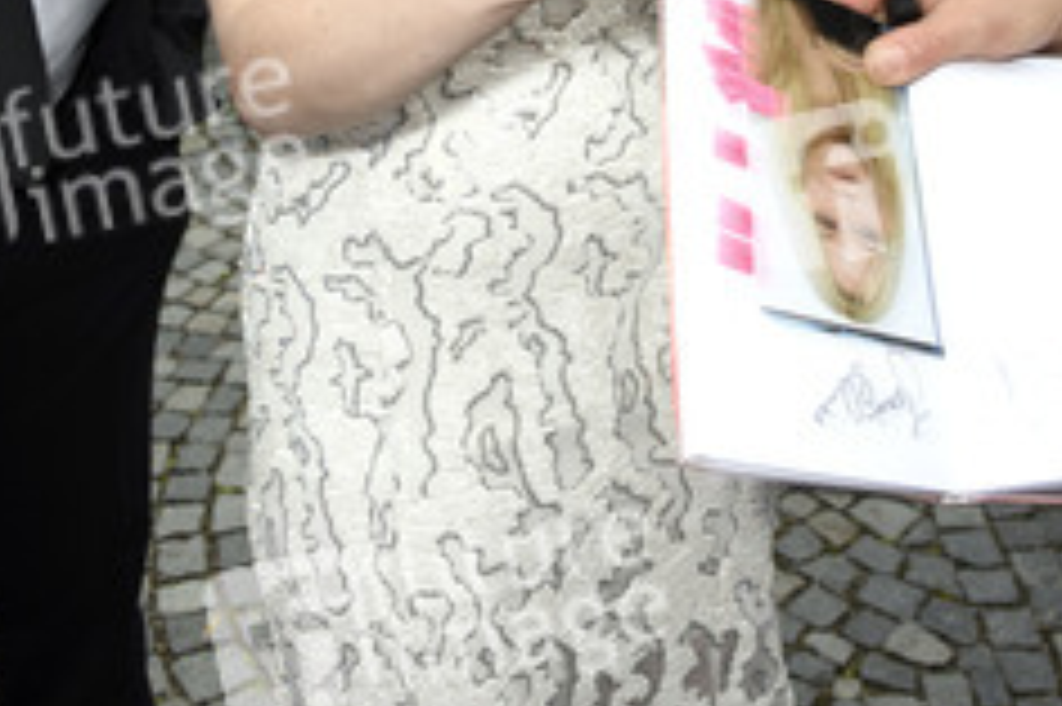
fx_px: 1651
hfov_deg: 35.6
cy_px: -58
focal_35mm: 56
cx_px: 567
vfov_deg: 22.8
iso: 400
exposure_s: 1/60
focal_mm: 22
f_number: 5.6
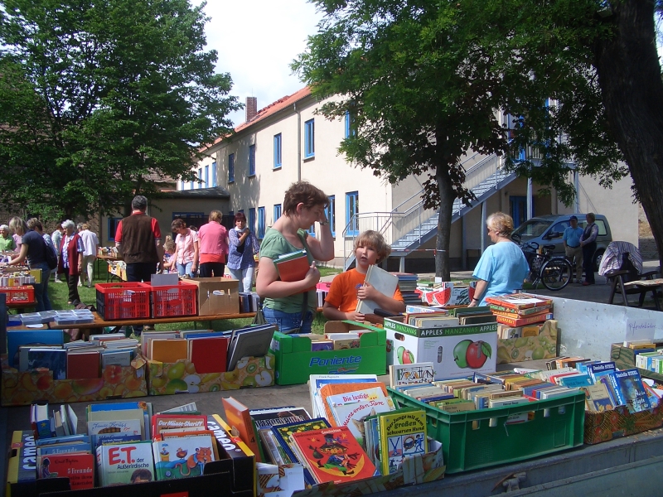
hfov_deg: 52.6
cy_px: 248
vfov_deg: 40.7
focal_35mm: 35
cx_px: 332
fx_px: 670
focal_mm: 5.8
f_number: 4.3
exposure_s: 1/250
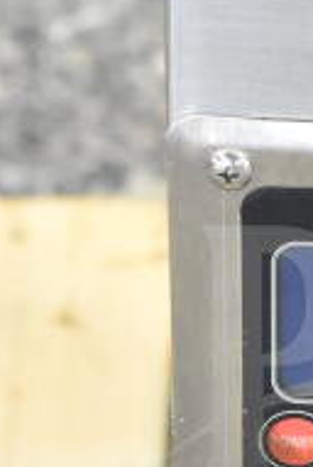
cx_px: 421
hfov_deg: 3.5
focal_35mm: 394
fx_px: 5125
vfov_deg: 5.2
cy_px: 418
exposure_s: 1/100
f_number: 5.6
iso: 5600
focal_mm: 55
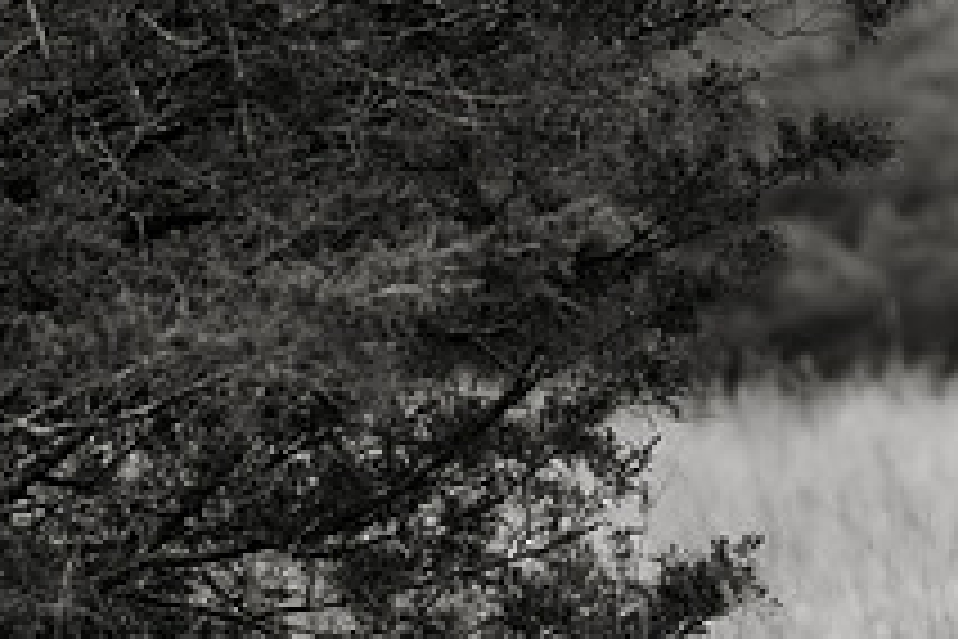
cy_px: 374
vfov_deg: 4.0
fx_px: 9207
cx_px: 1129
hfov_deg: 5.9
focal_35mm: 346
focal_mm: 85
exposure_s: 1/1600
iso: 200
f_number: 1.4
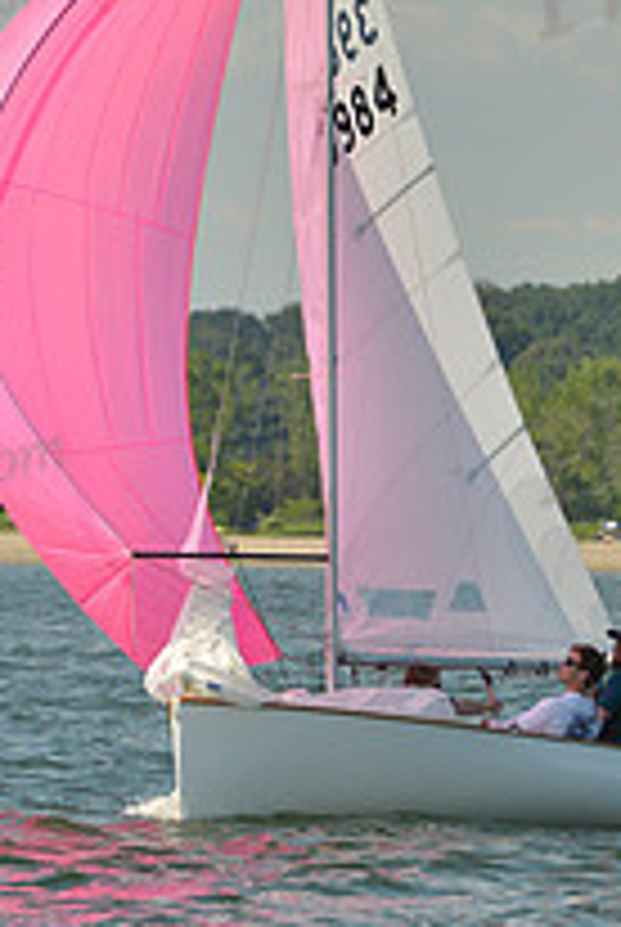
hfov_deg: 2.5
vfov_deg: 3.7
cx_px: 299
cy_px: 220
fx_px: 14492
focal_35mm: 562
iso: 200
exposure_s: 1/1600
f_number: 6.3
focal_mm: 200
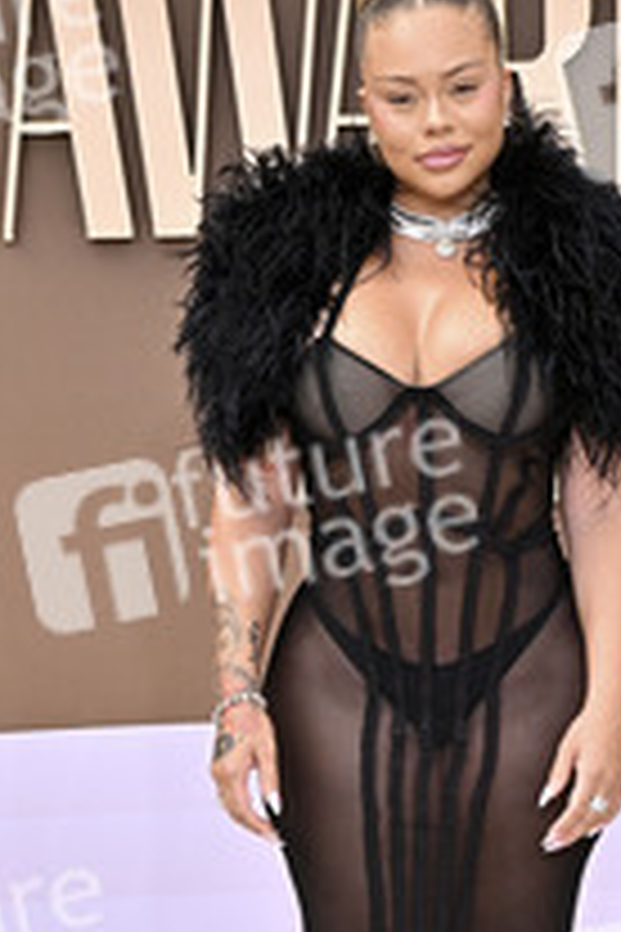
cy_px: 752
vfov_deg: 23.0
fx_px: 2251
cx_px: 378
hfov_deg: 15.7
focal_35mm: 87
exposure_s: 1/320
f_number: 10
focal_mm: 45
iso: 400
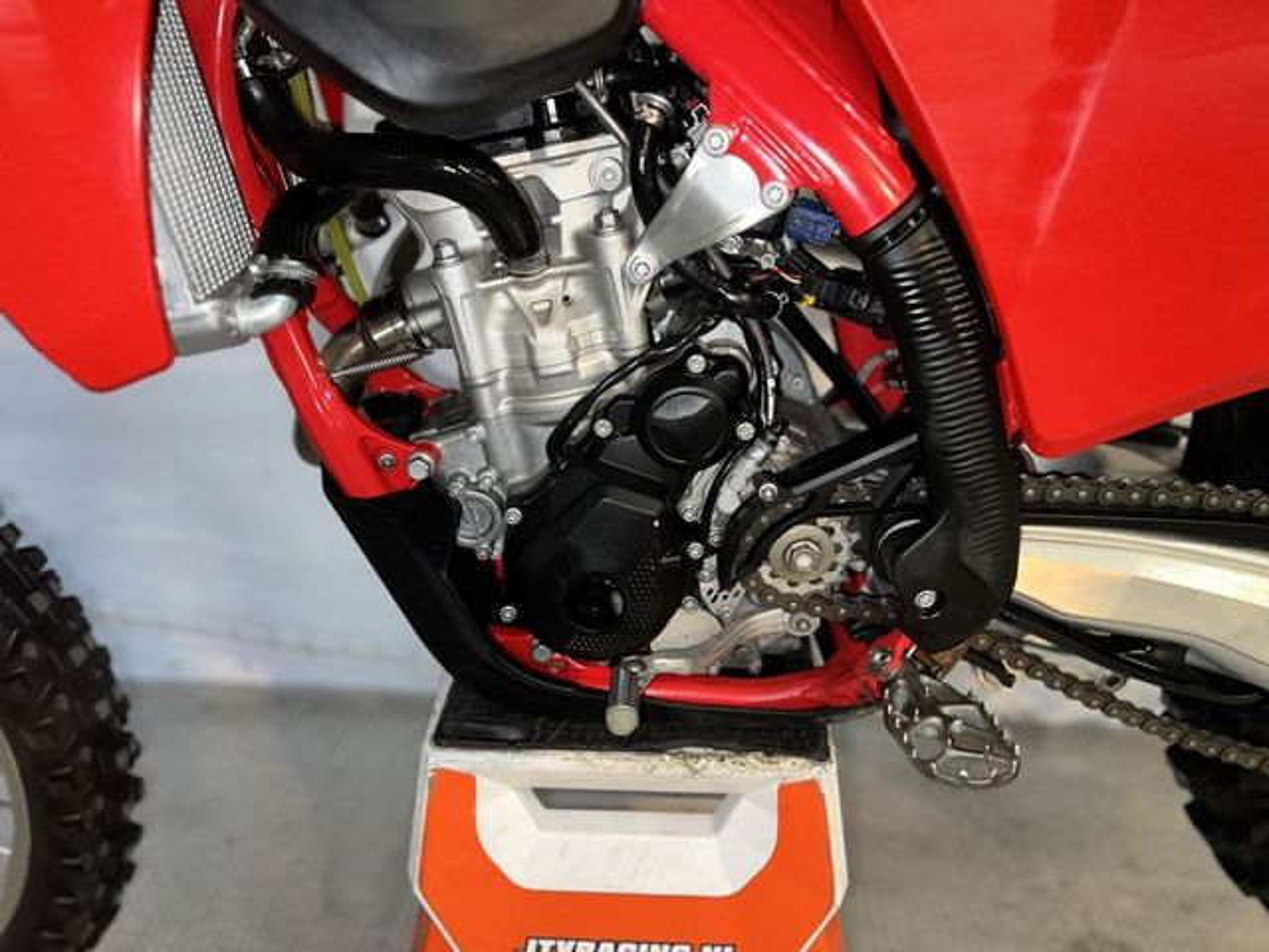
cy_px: 476
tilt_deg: -24.7
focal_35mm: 26
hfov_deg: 67.3
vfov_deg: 53.1
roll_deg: +0.4
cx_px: 634
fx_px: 953
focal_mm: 5.7
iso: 50
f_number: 1.5
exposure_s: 1/20
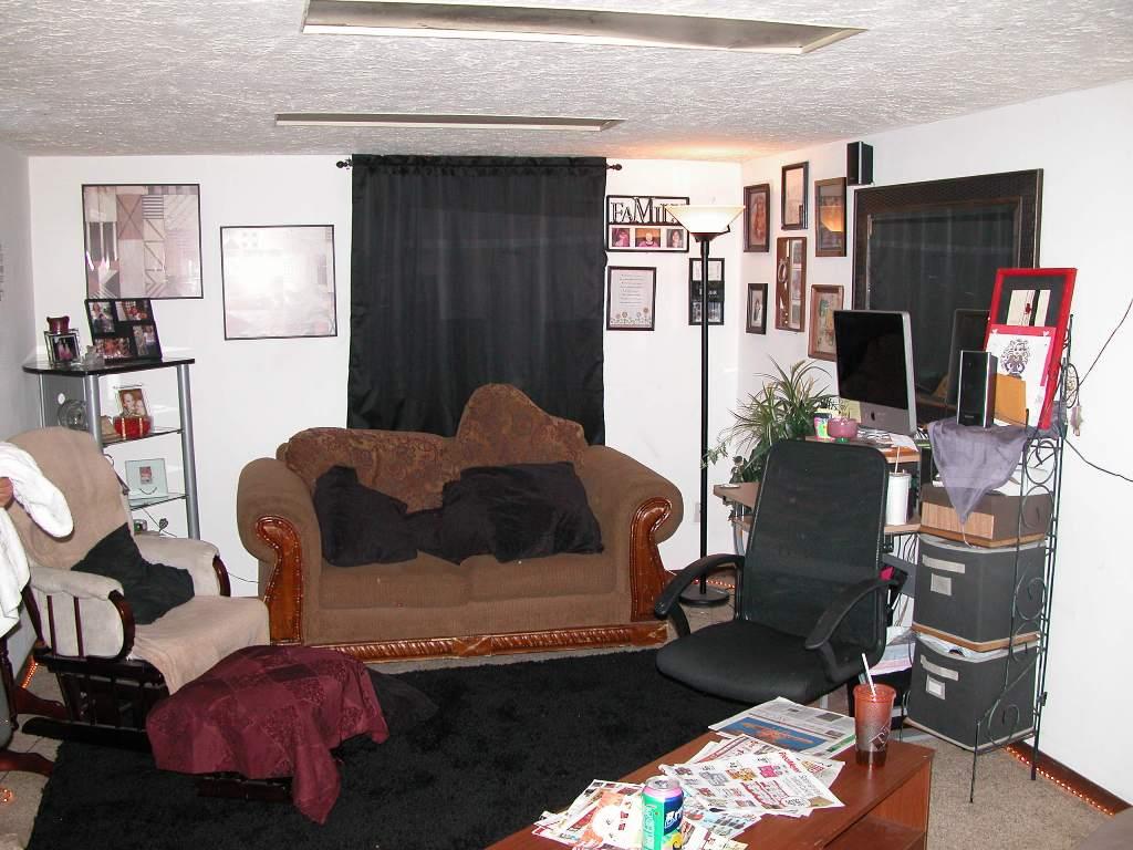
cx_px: 566
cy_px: 425
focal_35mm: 34
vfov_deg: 41.8
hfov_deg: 54.0
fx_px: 1113
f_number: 2.8
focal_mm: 8.9
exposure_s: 1/60
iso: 200
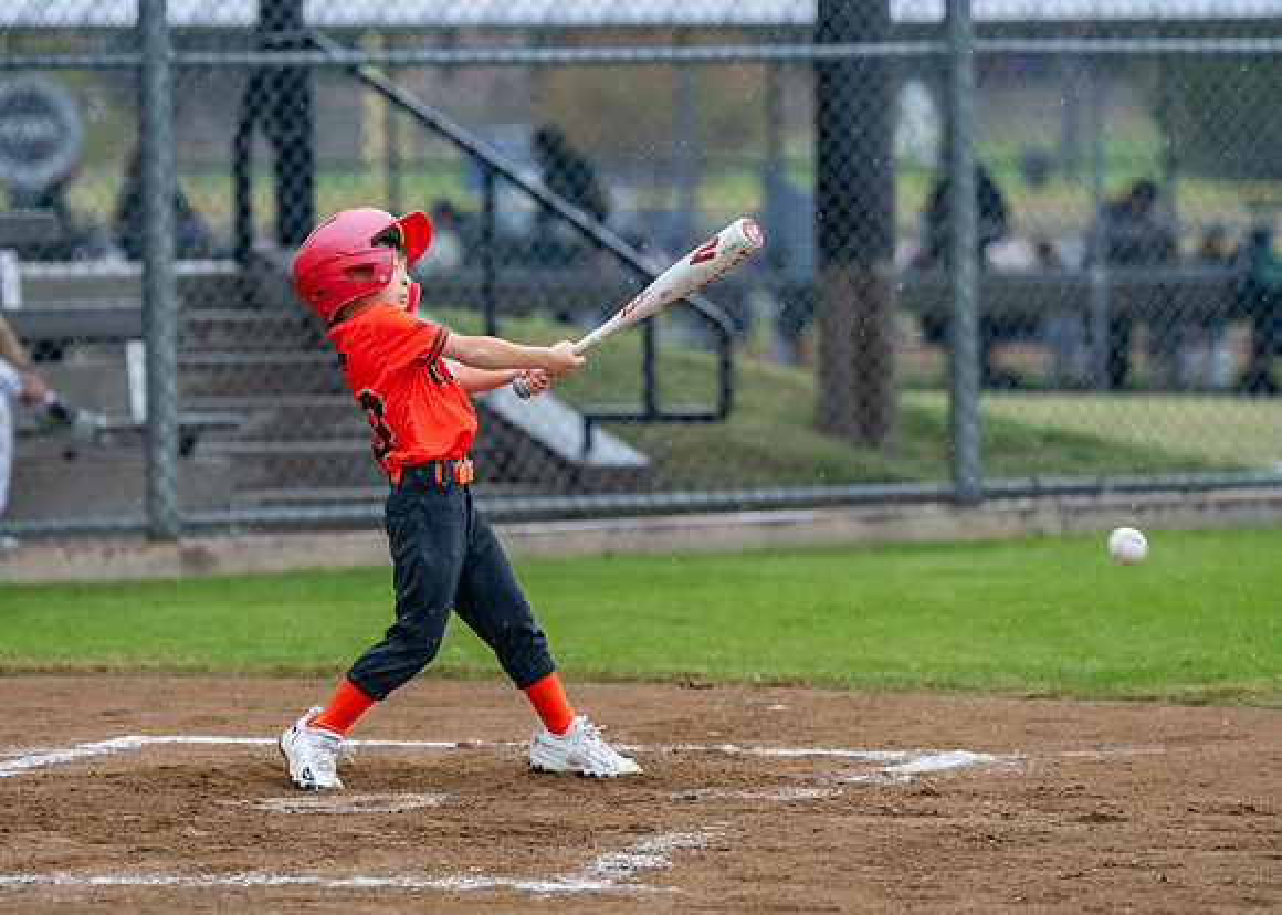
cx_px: 515
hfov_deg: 8.5
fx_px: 8575
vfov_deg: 6.1
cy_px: 394
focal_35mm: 236
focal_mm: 152
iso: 1600
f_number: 2.8
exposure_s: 1/1000
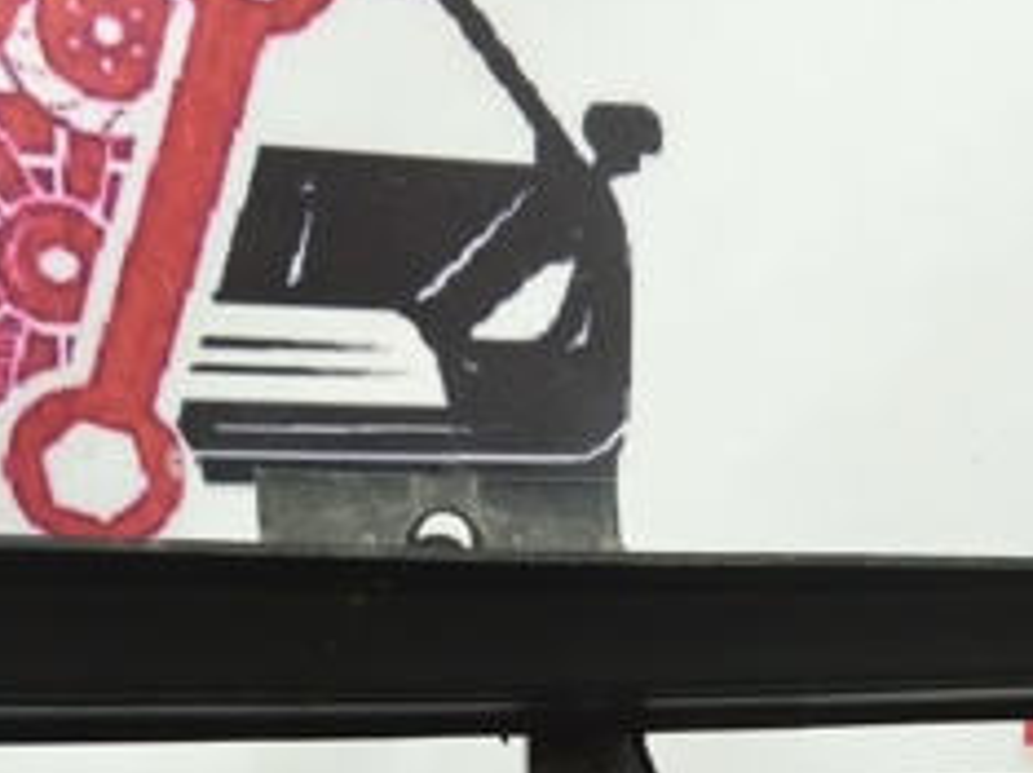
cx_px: 795
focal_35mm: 63
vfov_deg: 21.8
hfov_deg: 30.2
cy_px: 888
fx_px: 1878
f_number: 1.7
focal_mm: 5.35
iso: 1250
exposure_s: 1/500
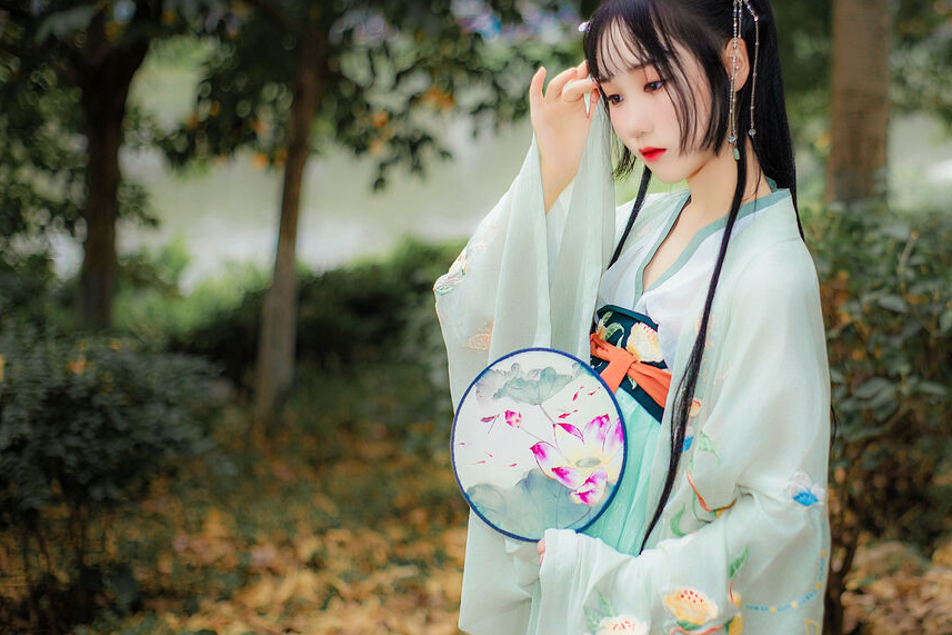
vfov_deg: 19.4
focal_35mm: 70
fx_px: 1851
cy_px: 334
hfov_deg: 28.6
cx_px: 662
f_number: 2.2
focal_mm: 50
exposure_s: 1/125
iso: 100
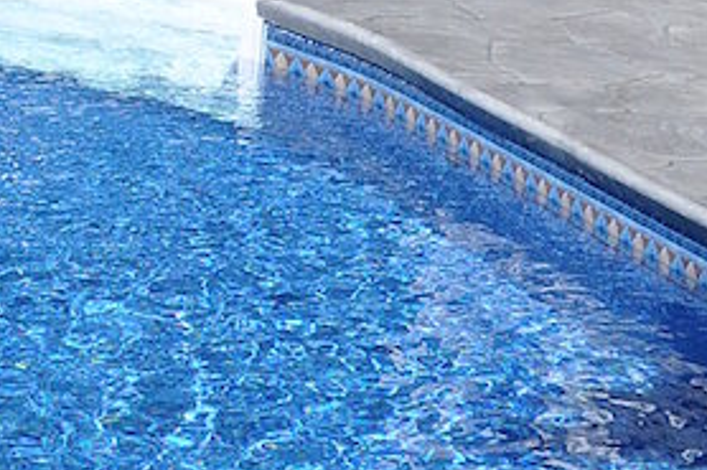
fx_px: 4318
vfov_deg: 6.2
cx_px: -427
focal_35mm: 220
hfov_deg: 9.1
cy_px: -64
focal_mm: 28
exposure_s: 1/500
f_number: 11
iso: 640
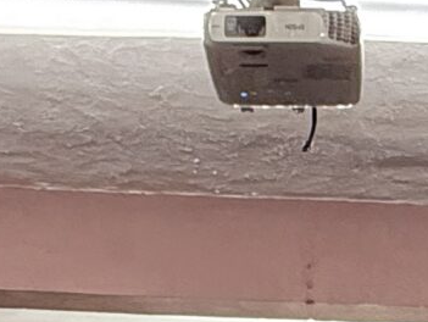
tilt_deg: -6.0
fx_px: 1262
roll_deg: -1.1
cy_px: 892
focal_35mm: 102
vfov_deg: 10.9
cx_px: 376
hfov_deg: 18.9
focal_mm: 2.22
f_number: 2.2
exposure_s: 1/60
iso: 500
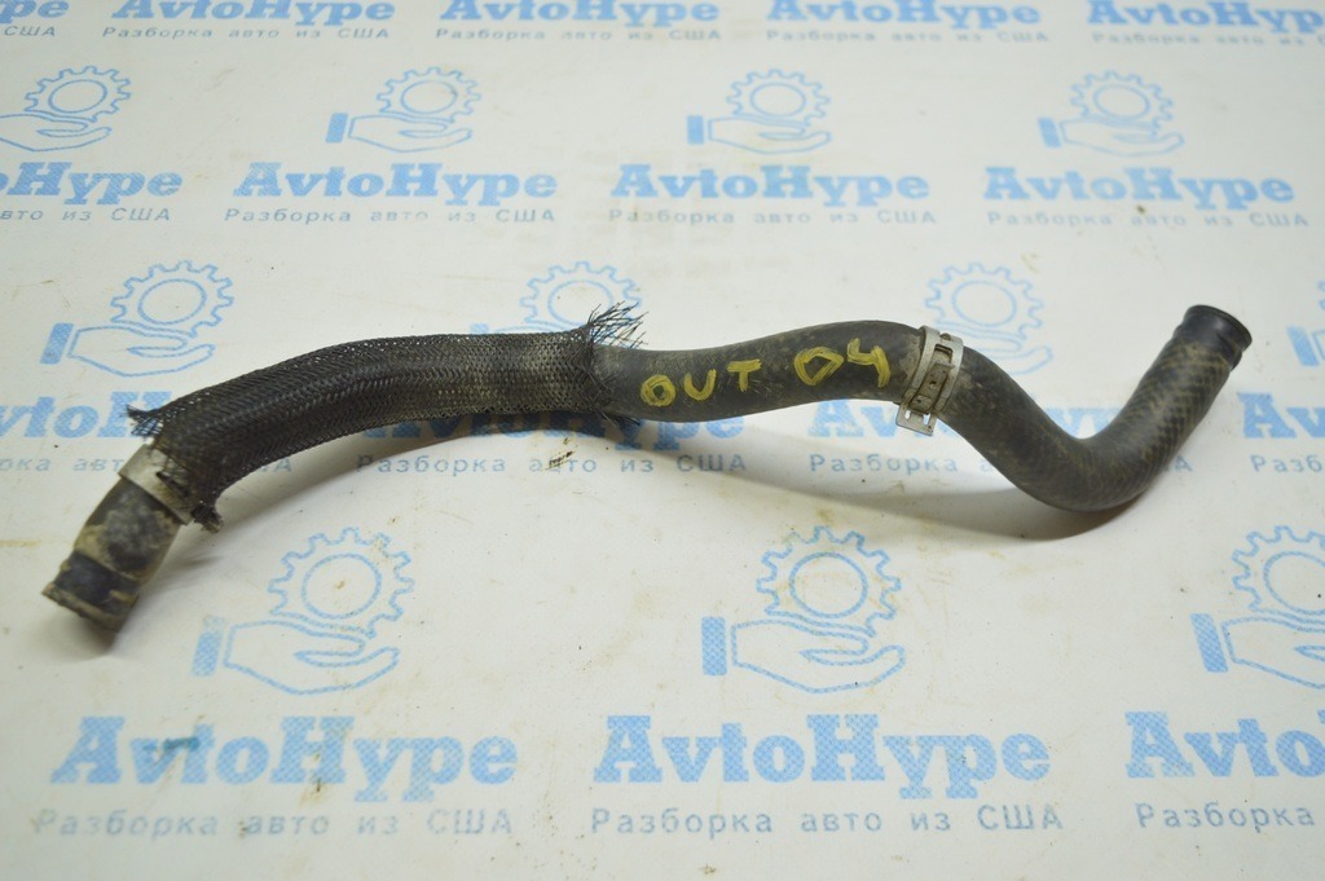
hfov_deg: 53.2
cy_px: 440
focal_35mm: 36
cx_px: 662
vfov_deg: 36.8
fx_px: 1324
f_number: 4
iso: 400
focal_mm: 24
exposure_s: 1/60
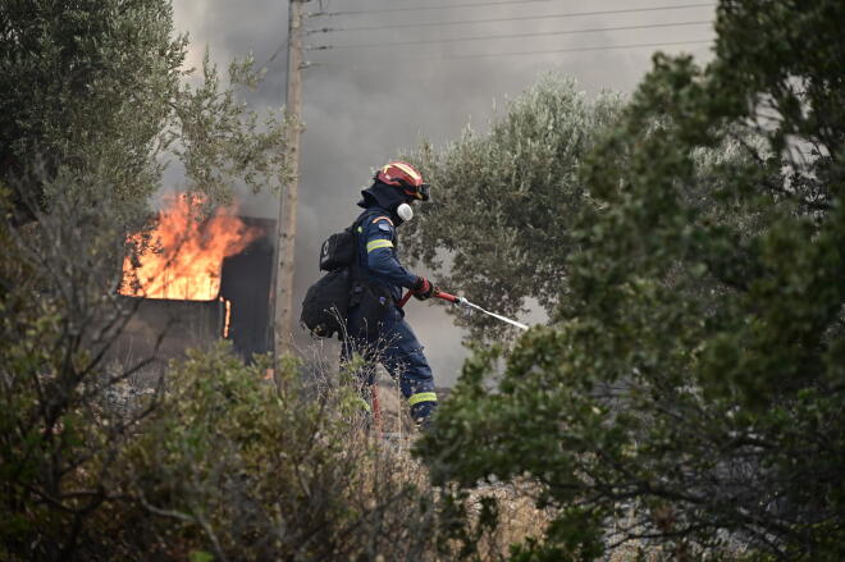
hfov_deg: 20.4
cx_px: 422
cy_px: 281
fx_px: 2345
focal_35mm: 100
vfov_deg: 13.7
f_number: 4
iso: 100
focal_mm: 100
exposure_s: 1/250
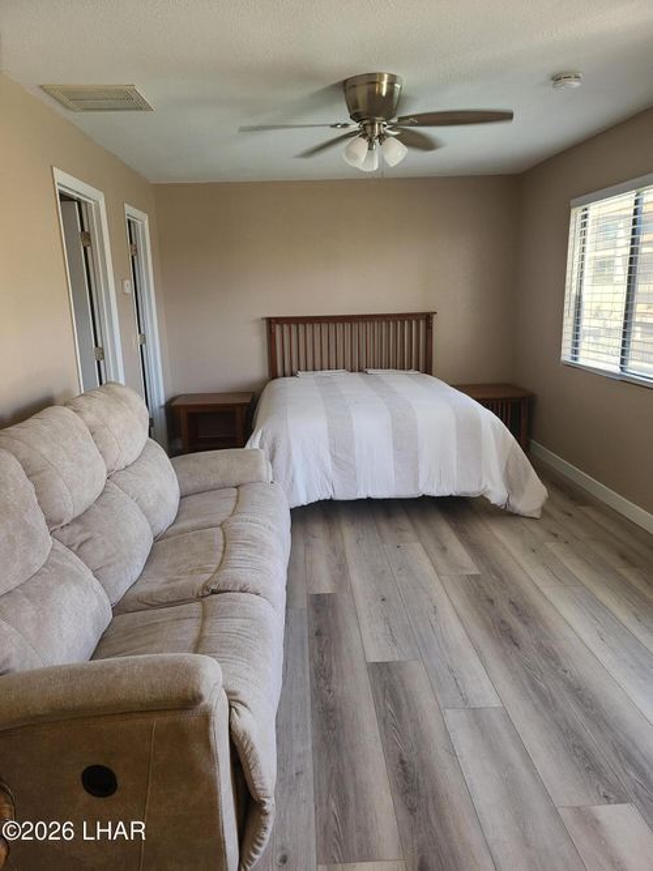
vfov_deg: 69.4
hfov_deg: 54.9
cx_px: 326
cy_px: 436
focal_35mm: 25
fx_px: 629
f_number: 1.8
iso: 64
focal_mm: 7
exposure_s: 1/60
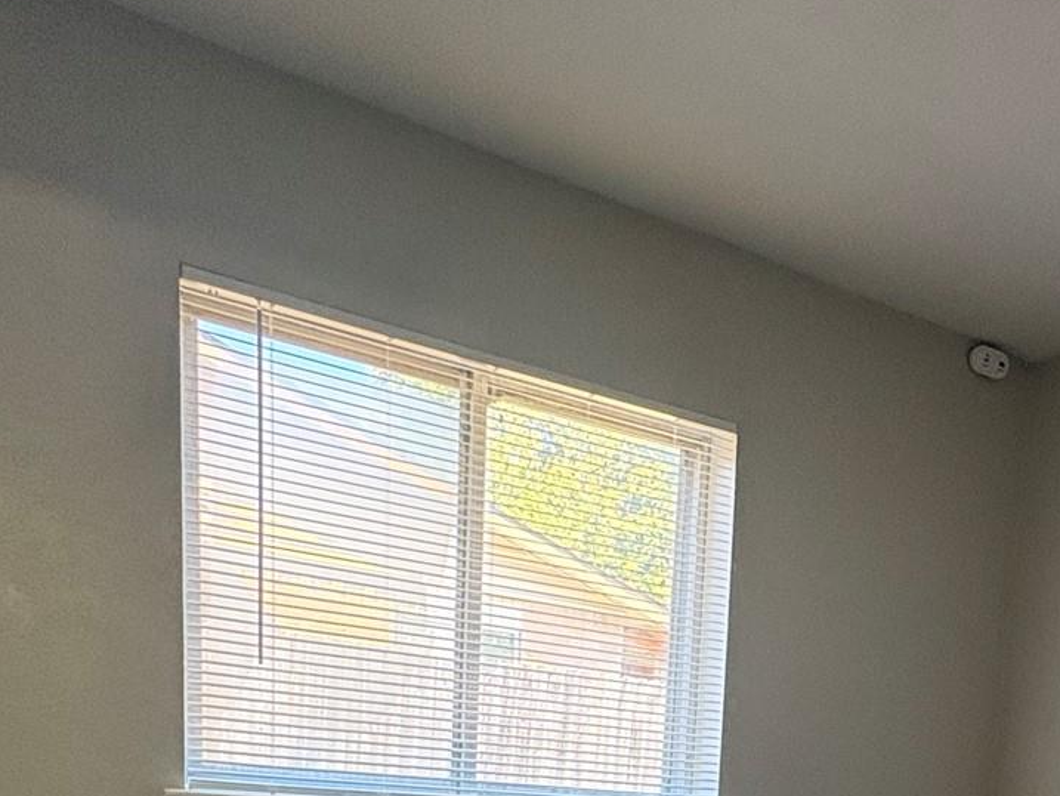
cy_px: 972
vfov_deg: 30.2
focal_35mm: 40
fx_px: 1225
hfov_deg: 43.2
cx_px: 933
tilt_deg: -6.3
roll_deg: -4.0
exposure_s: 1/60
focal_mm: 2.22
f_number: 2.2
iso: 250
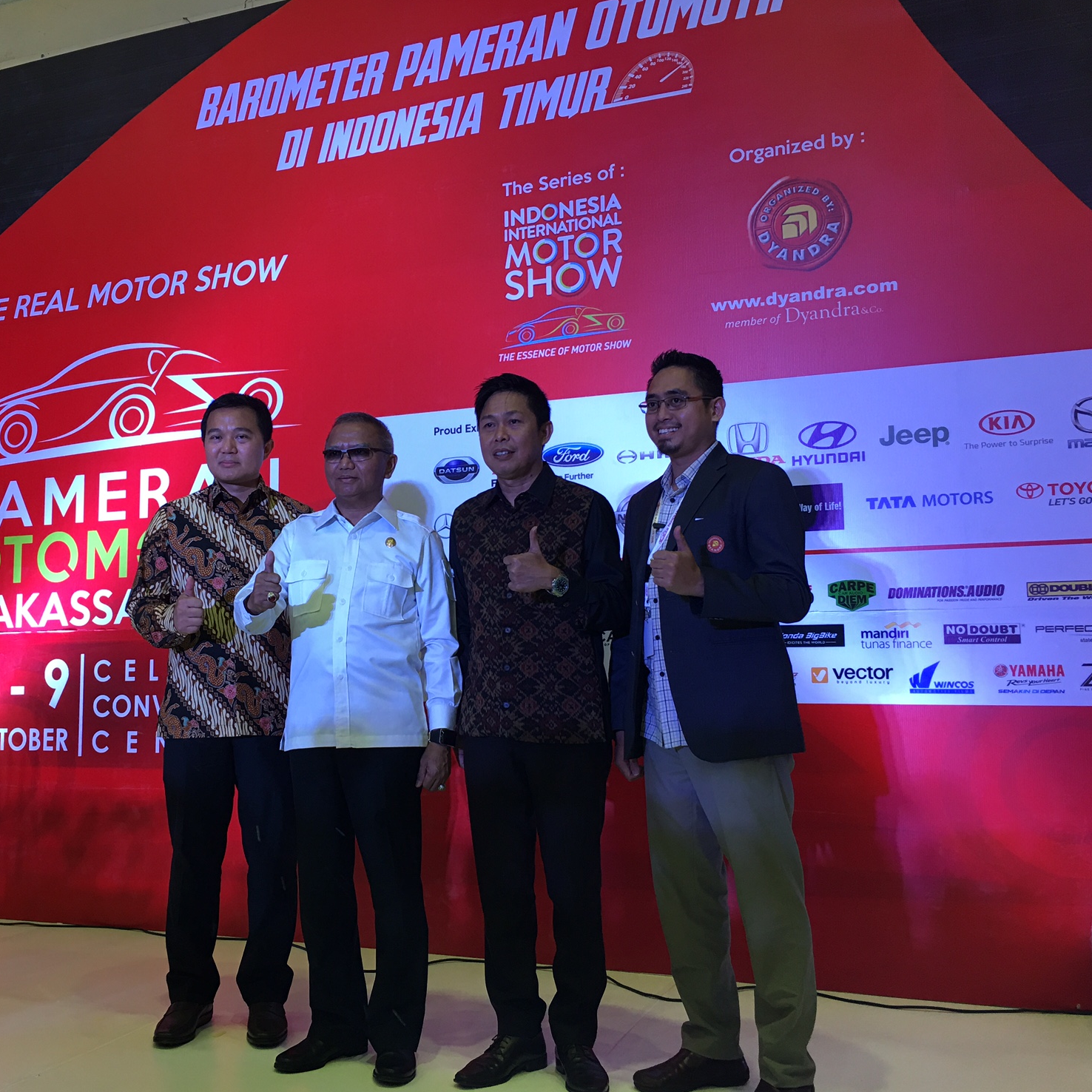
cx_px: 405
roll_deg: -0.4
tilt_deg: +9.1
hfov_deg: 46.8
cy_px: 550
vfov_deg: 47.2
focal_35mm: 35
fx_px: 1249
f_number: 2.2
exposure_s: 1/17
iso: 32
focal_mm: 4.15
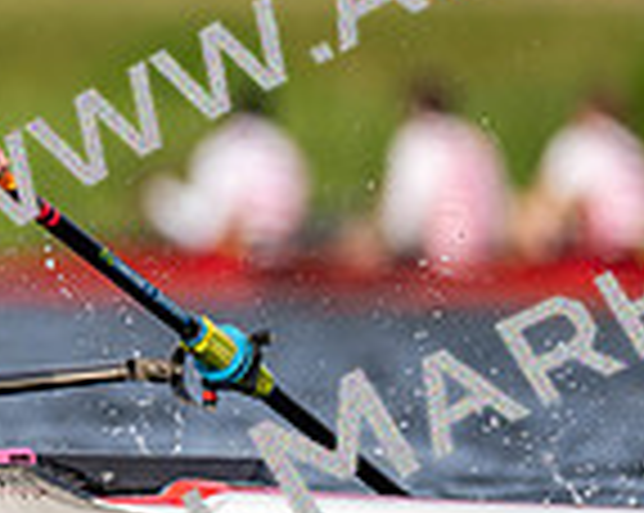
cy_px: 335
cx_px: -423
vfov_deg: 0.7
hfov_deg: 0.8
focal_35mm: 2290
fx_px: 43588
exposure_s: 1/2500
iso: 250
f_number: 4
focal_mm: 600
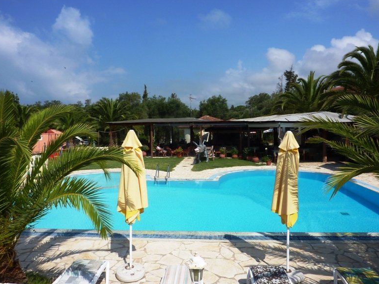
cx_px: 192
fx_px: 285
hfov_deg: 67.3
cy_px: 143
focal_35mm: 26
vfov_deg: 53.1
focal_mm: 4.1
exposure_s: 1/500
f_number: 5.6
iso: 80
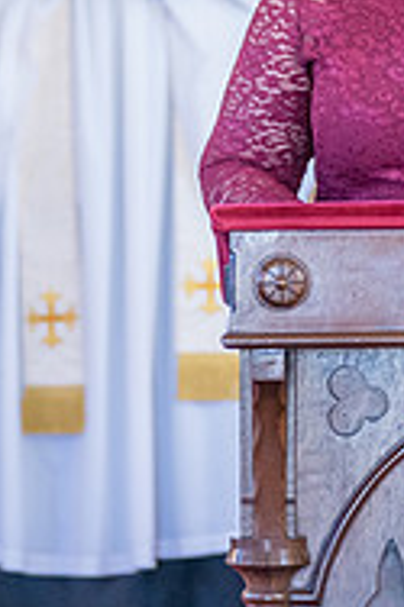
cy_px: 20
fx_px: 7959
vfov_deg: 4.4
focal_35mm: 472
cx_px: 135
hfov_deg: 2.9
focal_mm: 147
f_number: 2.8
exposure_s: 1/100
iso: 2000
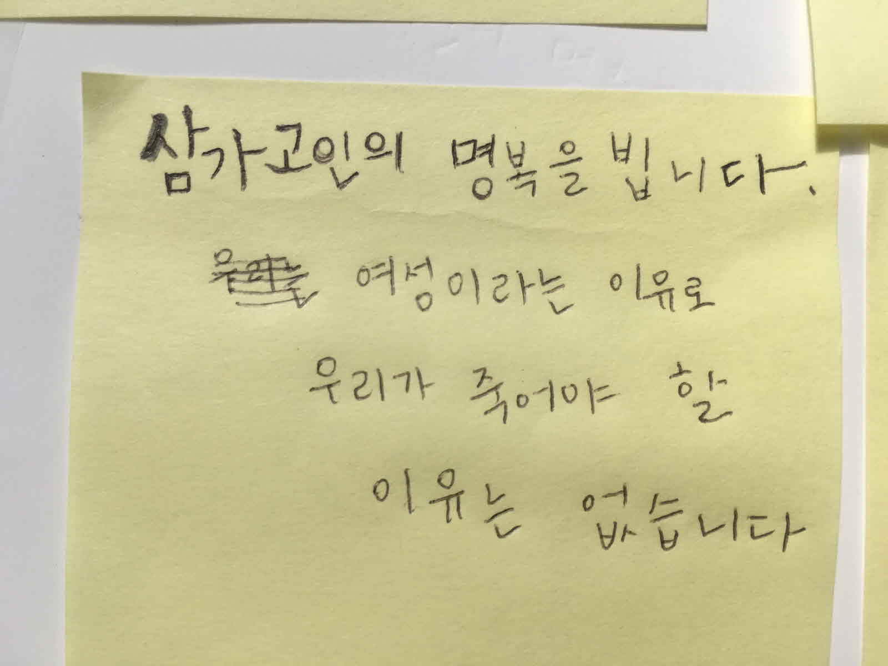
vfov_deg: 48.2
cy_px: 333
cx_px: 444
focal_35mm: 29
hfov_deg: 61.7
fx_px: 744
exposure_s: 1/181
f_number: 2.2
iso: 25
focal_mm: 4.15
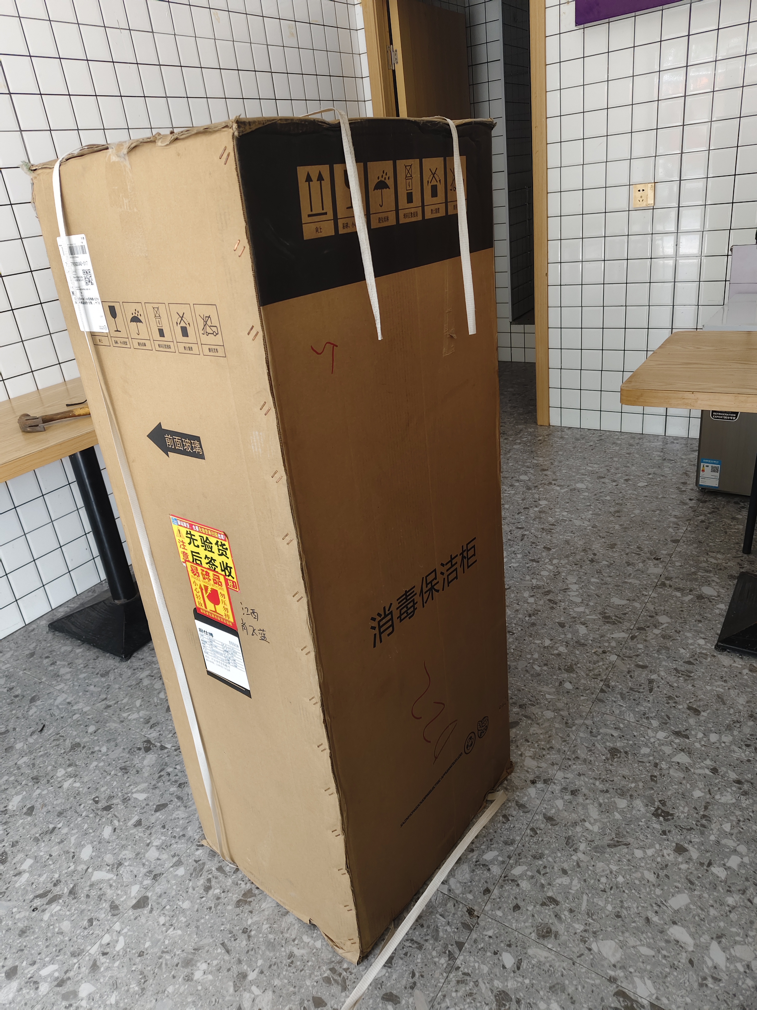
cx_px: 378
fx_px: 671
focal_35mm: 23
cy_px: 505
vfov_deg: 73.9
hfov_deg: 58.9
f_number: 1.88
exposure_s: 1/100
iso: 171
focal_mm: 5.56
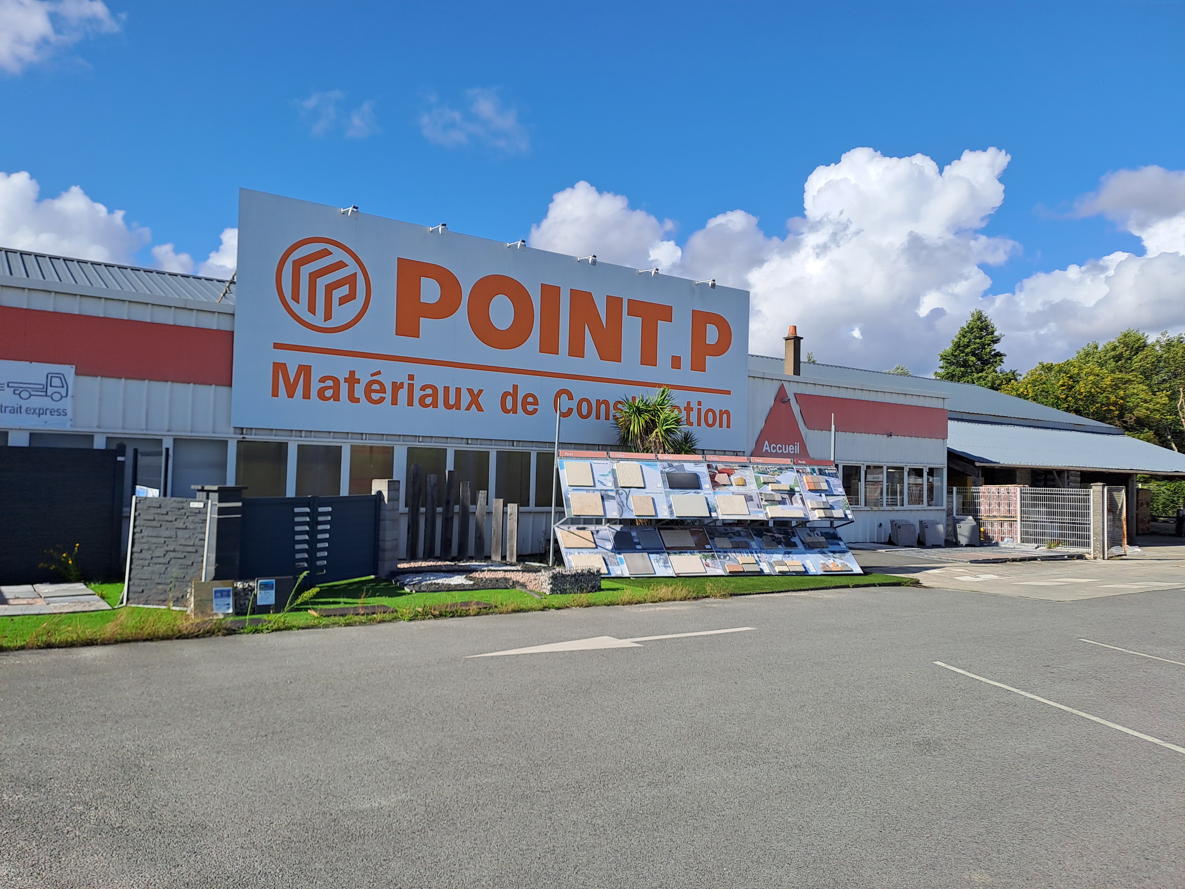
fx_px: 856
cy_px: 444
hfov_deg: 69.4
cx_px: 592
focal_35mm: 25
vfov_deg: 54.9
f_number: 1.8
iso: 32
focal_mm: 4.65
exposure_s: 1/1931
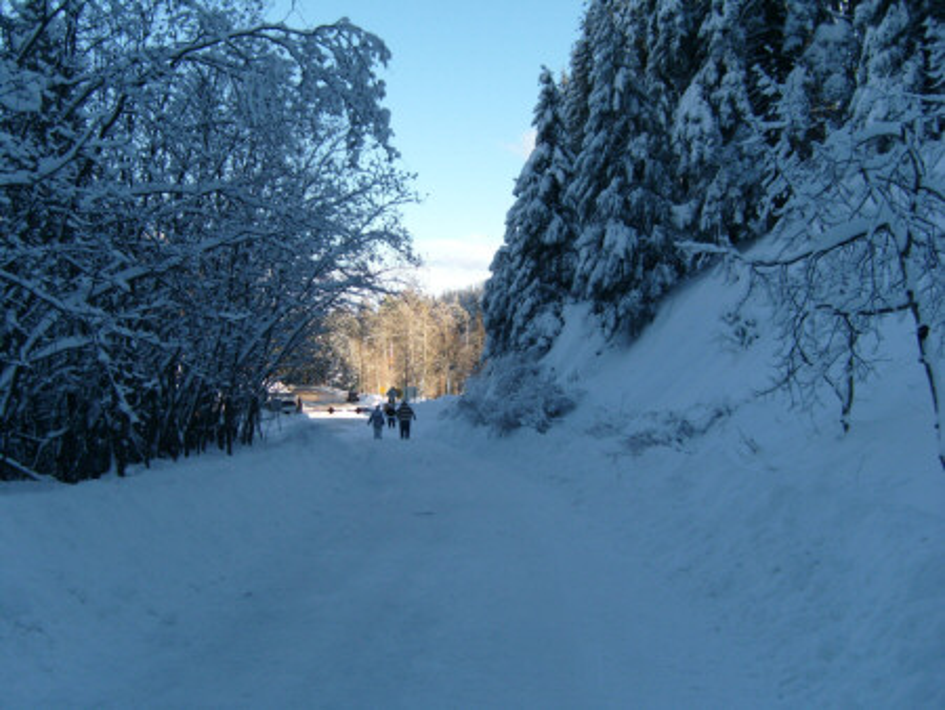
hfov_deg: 52.6
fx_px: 956
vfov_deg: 40.7
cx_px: 472
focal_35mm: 35
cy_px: 355
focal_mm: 5.8
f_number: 2.8
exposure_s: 1/750
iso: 80
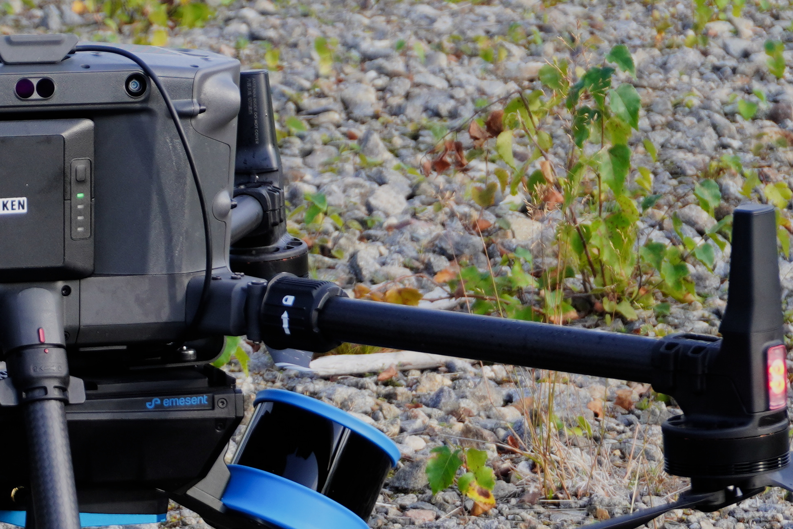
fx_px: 5110
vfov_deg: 5.9
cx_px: -20
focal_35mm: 232
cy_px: 328
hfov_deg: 8.8
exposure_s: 1/100
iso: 100
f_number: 5.6
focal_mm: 50
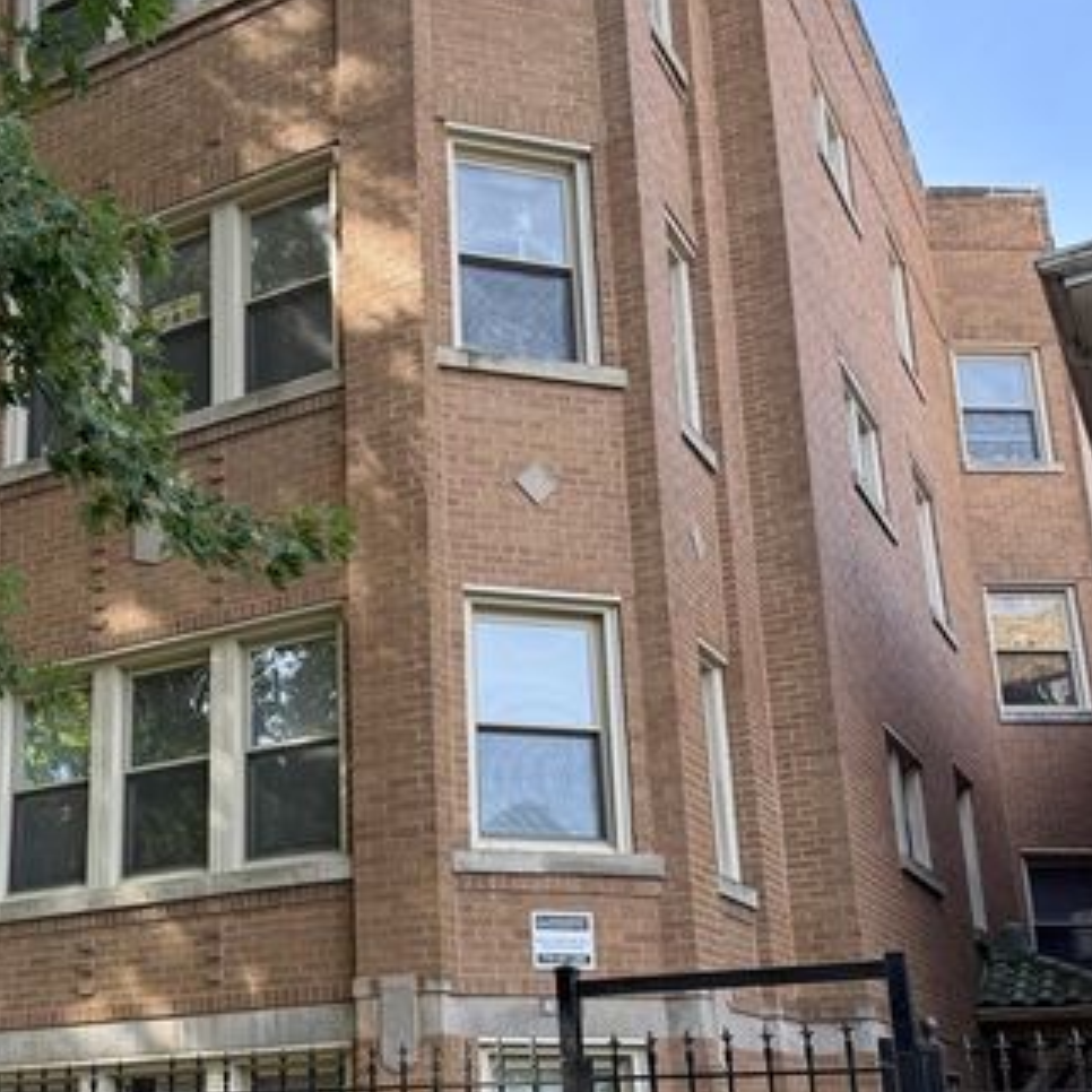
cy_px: 714
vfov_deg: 38.0
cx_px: 339
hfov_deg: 37.8
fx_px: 1570
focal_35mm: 44
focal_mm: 6.76
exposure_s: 1/543
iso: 100
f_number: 1.78
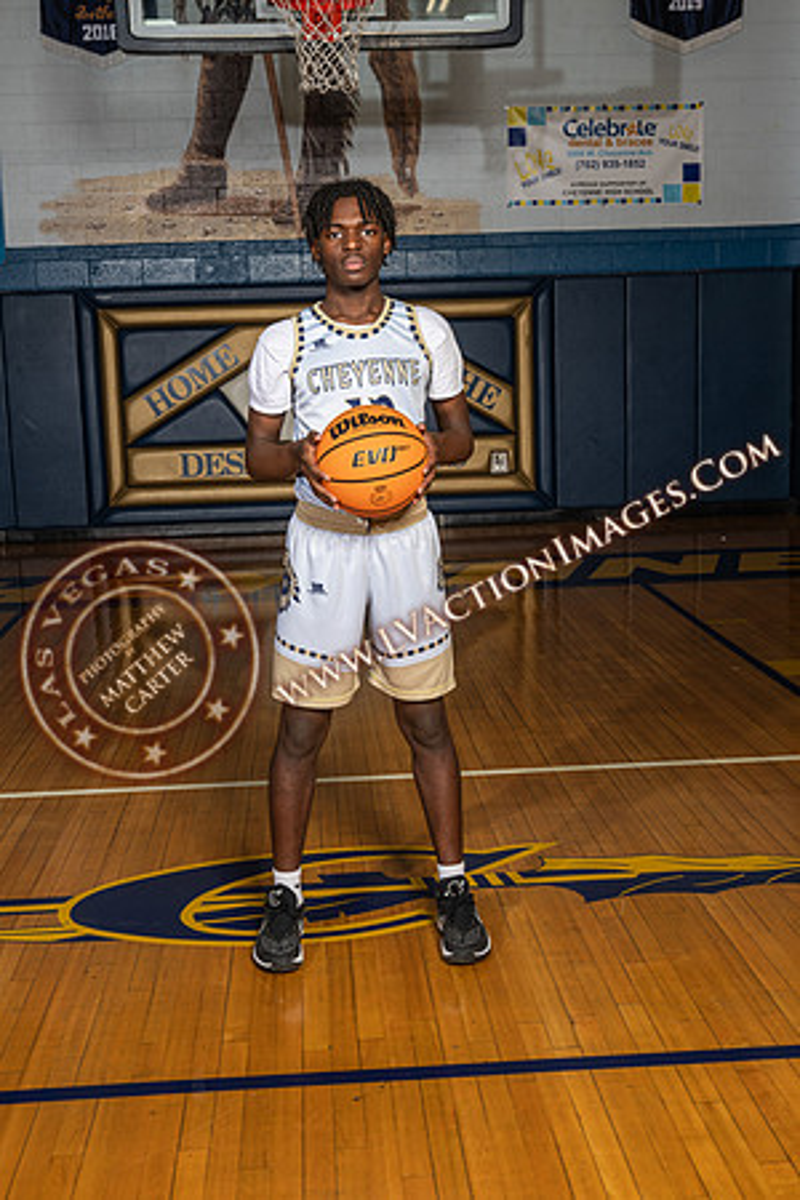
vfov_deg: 44.5
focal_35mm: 44
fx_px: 1467
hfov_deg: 30.5
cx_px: 400
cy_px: 600
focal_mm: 44
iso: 125
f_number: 7.1
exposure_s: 1/125
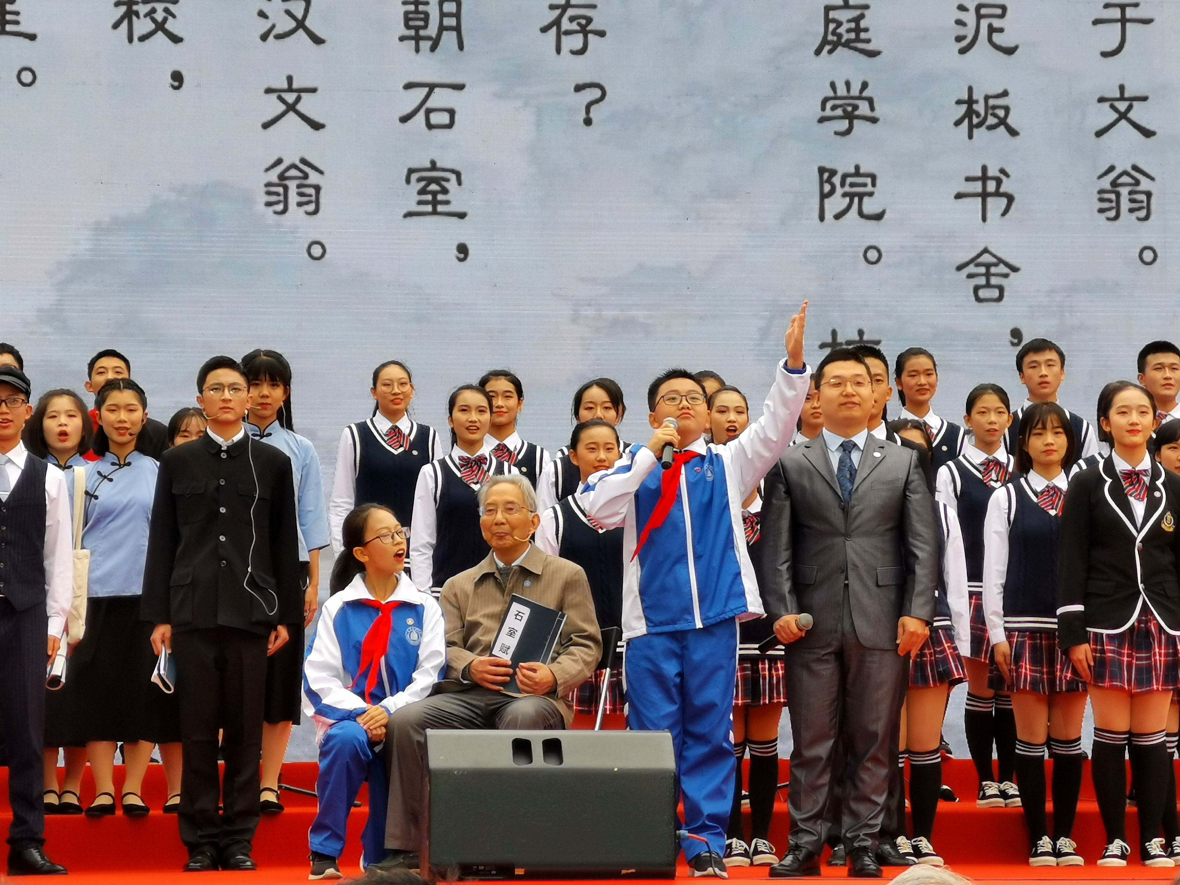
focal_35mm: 135
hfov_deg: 14.6
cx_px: 590
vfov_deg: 11.0
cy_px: 442
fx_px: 4602
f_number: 2.4
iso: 50
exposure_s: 1/231
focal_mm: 7.48
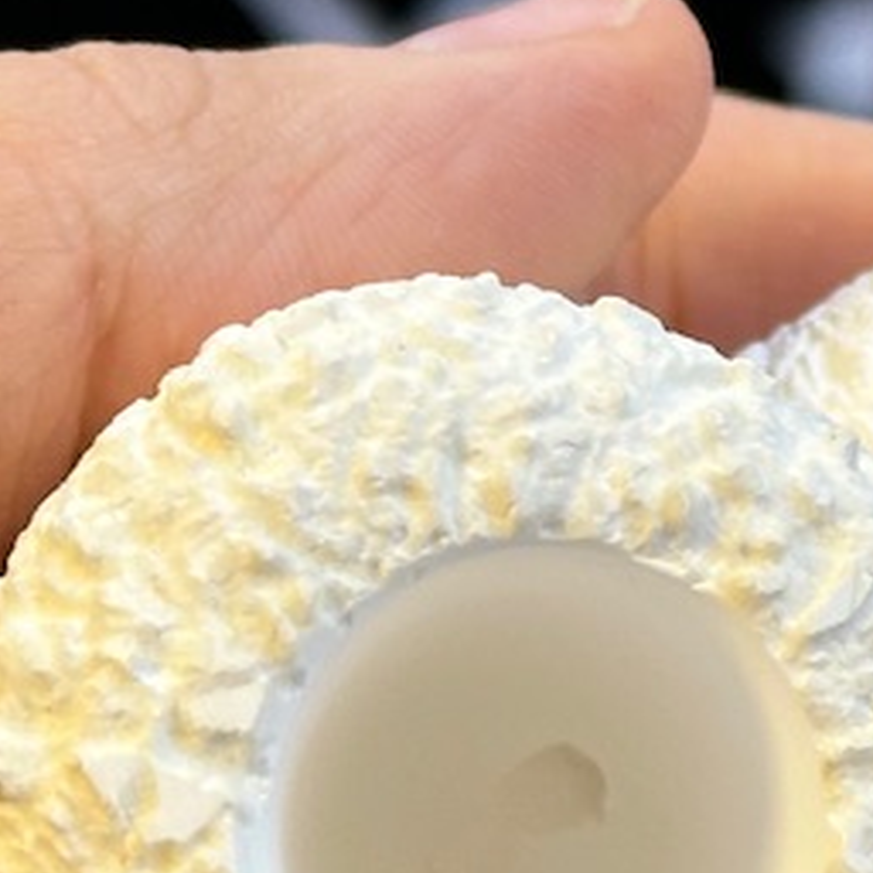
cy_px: 358
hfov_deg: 8.1
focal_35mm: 212
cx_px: 1306
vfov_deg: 8.3
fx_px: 6049
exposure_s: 1/50
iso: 64
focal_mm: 6.86
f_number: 1.78
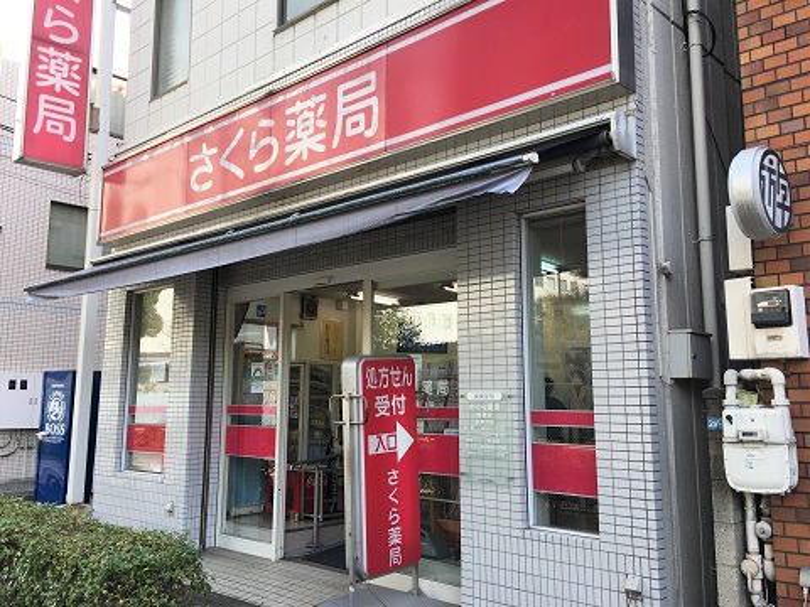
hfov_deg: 61.7
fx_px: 679
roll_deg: -2.6
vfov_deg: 48.2
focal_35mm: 29
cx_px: 405
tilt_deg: +9.4
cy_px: 304
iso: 25
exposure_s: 1/268
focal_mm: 4.15
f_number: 2.2
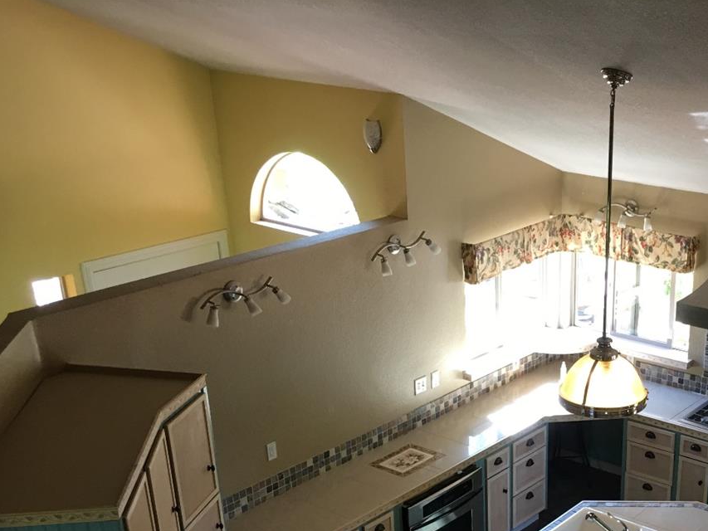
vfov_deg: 27.7
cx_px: 554
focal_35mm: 51
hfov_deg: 36.4
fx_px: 1043
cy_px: 462
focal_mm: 4.15
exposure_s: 1/15
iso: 40
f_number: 2.2
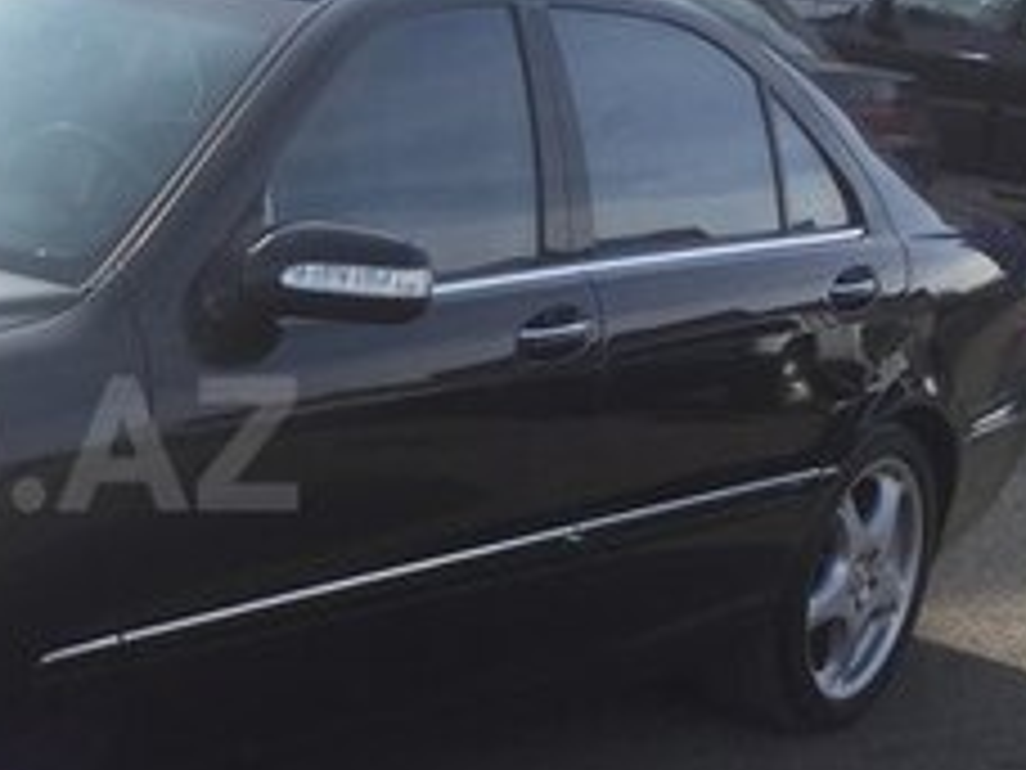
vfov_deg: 17.6
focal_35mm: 84
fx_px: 2490
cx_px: -162
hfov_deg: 21.8
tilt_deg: -11.5
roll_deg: -7.7
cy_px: 444
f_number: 2.2
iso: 32
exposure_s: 1/989
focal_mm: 4.15
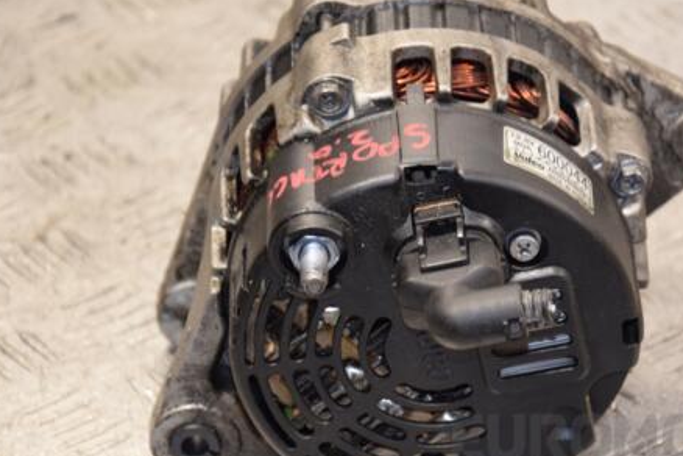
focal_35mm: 185
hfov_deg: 11.1
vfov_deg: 7.4
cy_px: 230
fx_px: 3510
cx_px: 423
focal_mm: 90
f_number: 5.6
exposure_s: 1/80
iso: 800
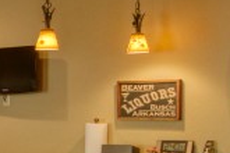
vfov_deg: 9.2
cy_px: 128
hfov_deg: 10.9
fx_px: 952
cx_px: -383
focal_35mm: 149
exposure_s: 1/60
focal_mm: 24
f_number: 4
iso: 2500
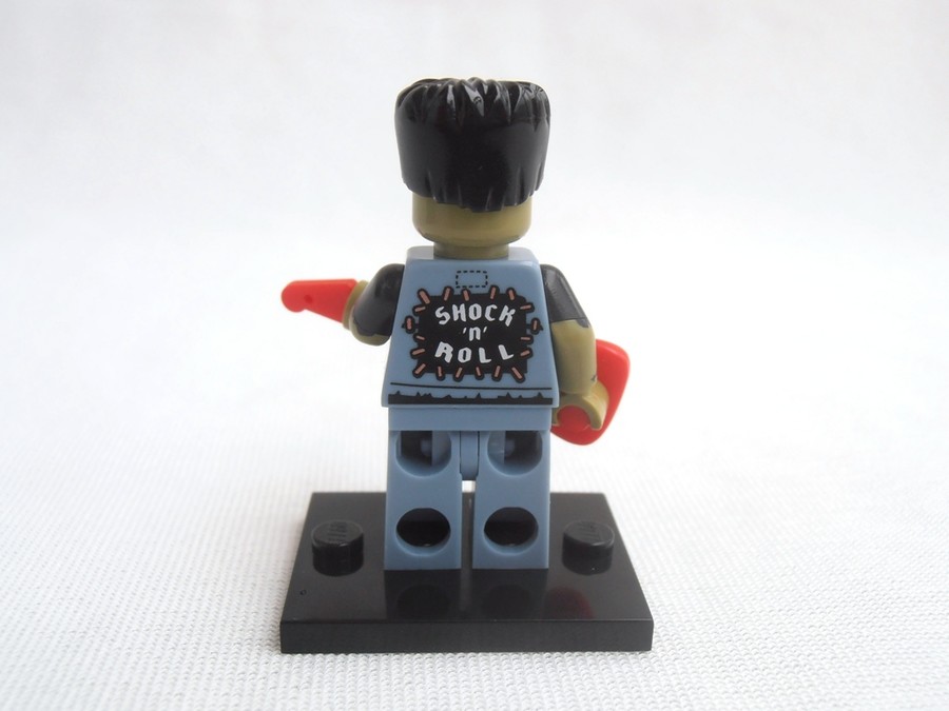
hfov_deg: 50.1
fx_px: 1014
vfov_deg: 38.7
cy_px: 356
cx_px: 474
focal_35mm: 37
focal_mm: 6.61
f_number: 3.9
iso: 80
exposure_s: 1/100
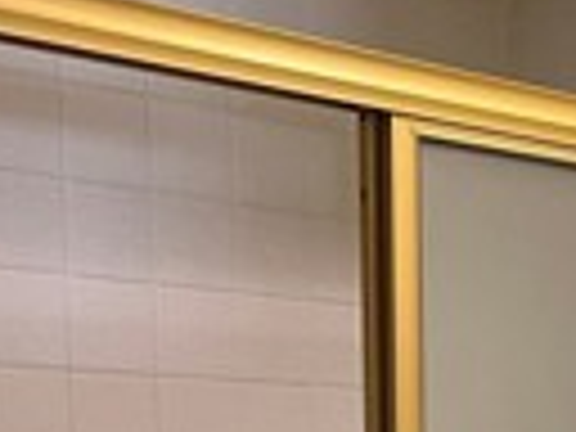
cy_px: 783
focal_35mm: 130
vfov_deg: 10.7
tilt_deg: -8.4
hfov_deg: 12.9
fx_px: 2163
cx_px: 1202
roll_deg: -2.4
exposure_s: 1/60
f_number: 1.5
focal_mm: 5.7
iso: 160
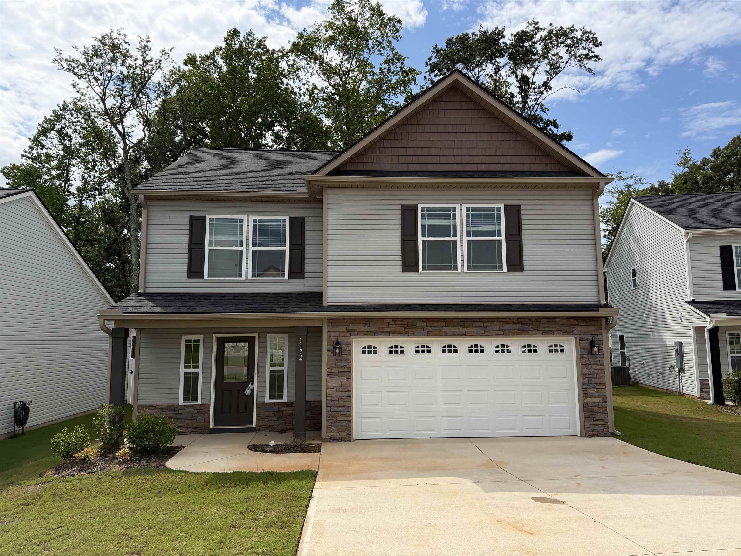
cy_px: 278
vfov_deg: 56.8
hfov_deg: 71.6
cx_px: 370
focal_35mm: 24
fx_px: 514
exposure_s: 1/8130
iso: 125
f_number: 1.78
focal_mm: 6.76
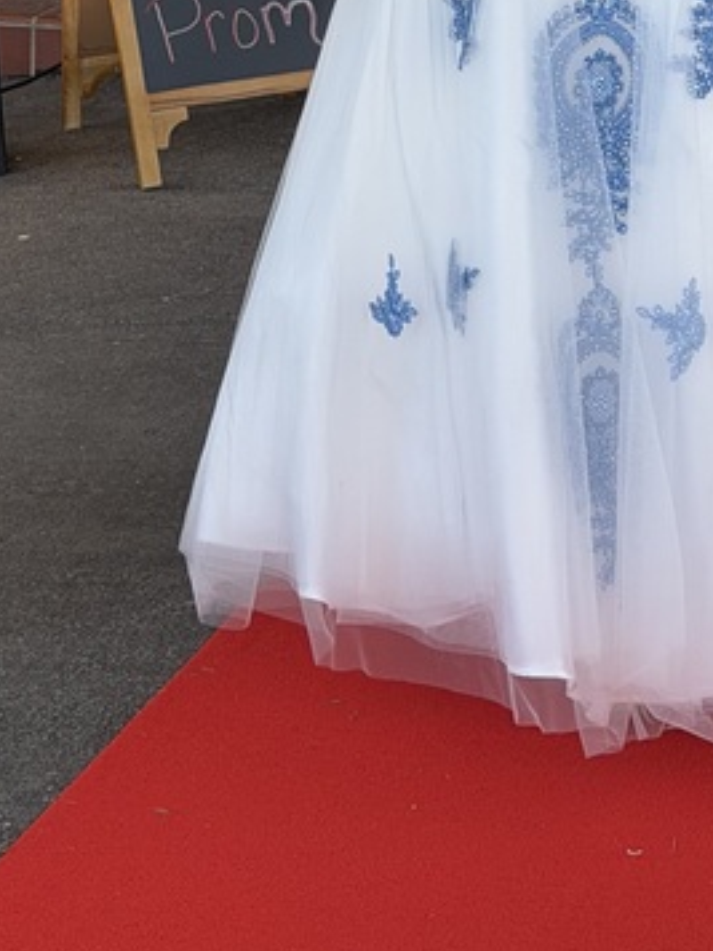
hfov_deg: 10.6
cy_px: -403
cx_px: 745
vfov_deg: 13.6
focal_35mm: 138
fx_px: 3790
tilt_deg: -3.5
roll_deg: -1.5
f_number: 1.78
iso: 64
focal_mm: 6.76
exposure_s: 1/472
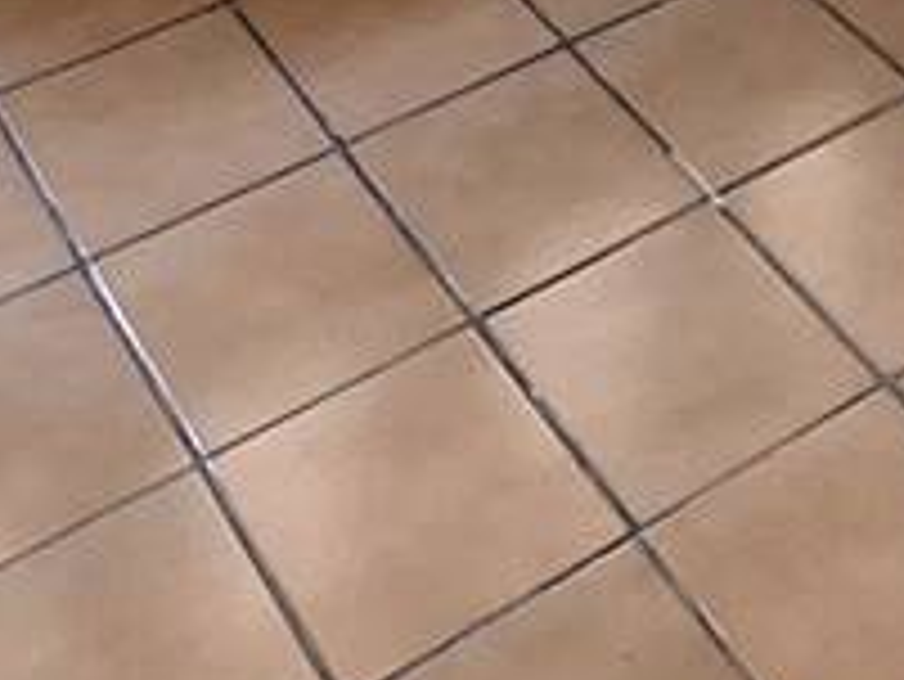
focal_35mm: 93
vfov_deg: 11.0
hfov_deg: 16.9
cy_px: -1297
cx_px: 1687
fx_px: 2430
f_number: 2.2
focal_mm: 1.74
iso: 100
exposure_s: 1/40
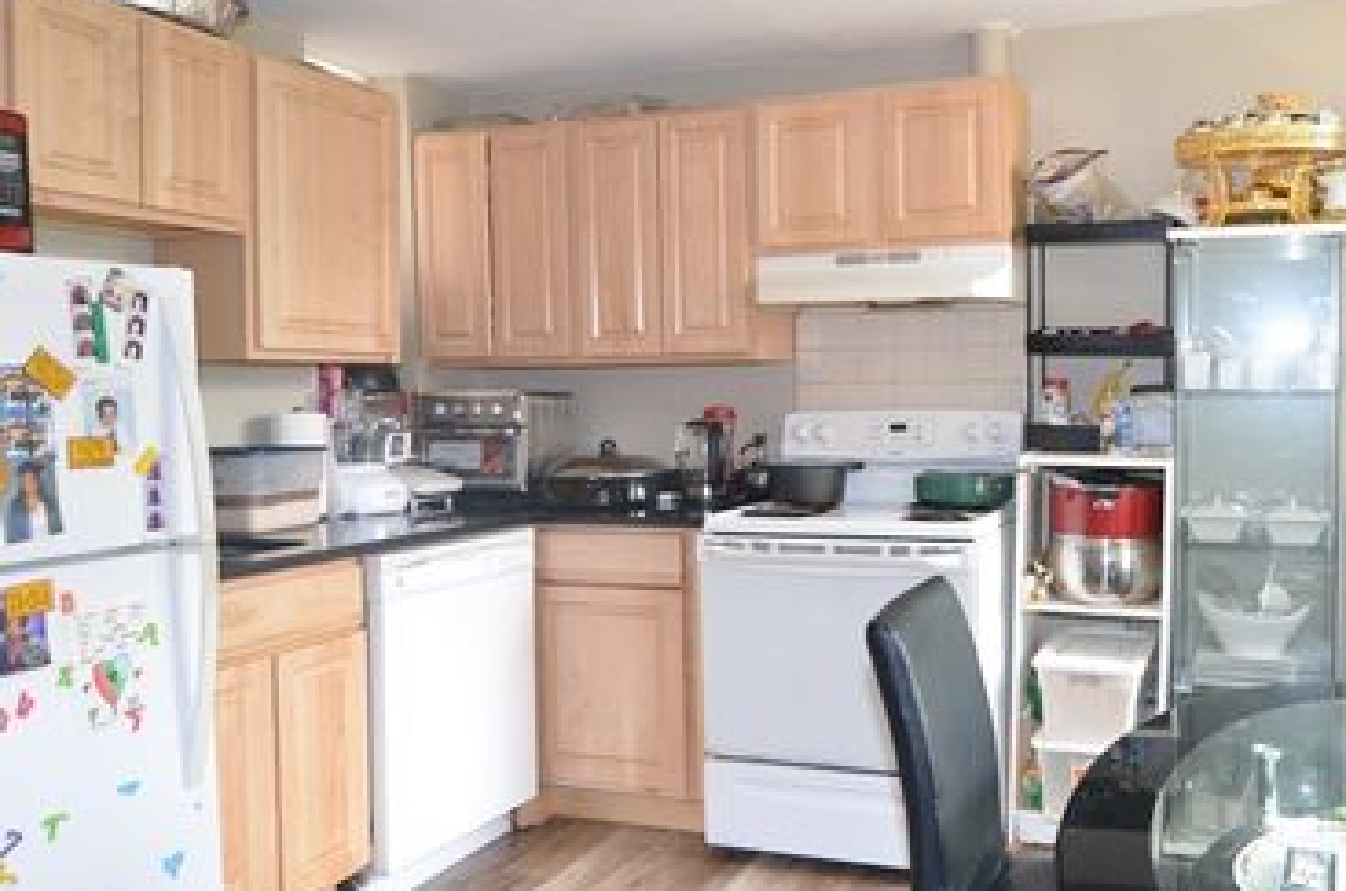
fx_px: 1145
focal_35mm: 31
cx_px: 858
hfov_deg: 59.9
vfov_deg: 42.5
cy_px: 434
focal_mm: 15
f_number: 4
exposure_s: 1/60
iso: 640
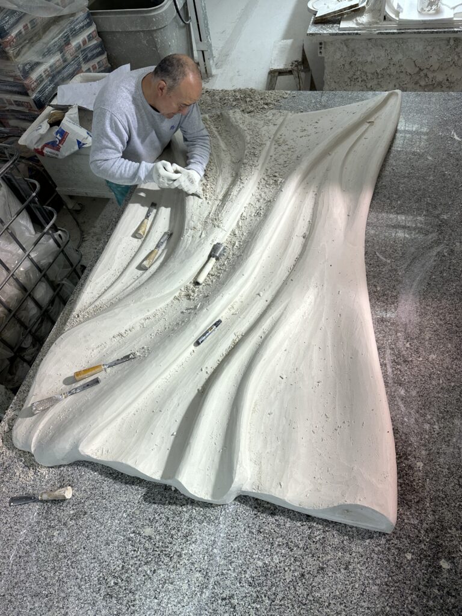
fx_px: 427
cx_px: 231
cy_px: 308
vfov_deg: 71.6
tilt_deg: -55.1
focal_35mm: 24
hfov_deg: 56.8
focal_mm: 6.86
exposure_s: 1/111
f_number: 1.78
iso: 64
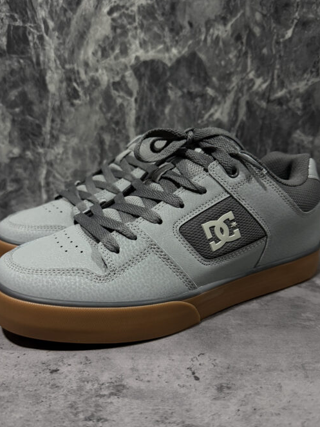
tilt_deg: -17.7
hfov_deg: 48.2
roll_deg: +0.7
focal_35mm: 29
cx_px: 155
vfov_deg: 61.6
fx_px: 357
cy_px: 225
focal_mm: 6.76
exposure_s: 1/60
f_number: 1.78
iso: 500
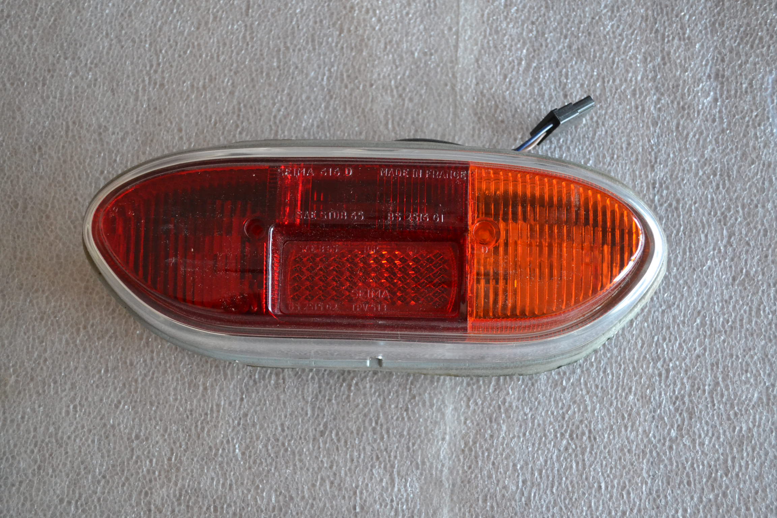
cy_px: 259
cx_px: 388
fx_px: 777
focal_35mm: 36
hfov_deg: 53.1
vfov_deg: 36.9
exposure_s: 1/60
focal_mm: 24
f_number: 4
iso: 2500
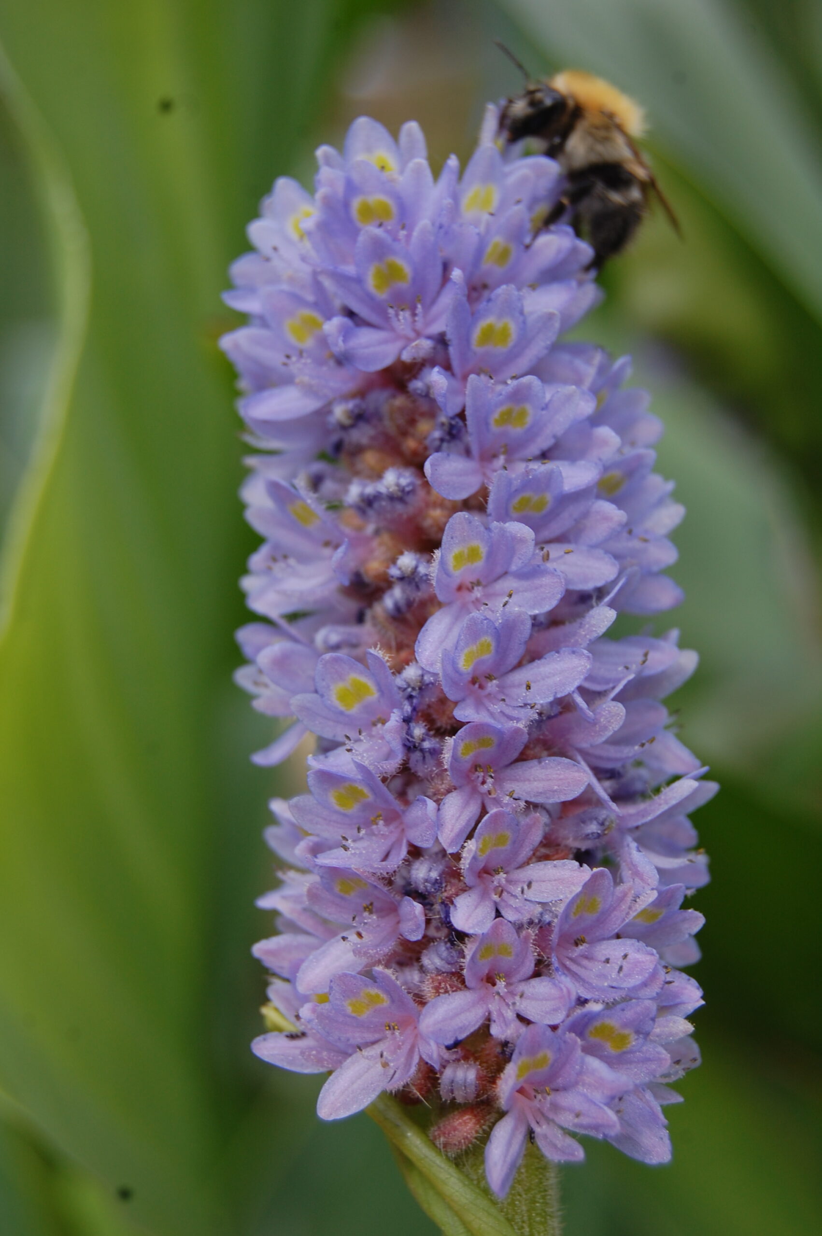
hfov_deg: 16.5
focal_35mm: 82
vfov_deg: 24.6
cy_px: 618
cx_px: 411
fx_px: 2831
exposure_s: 1/200
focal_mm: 55
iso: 200
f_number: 7.1
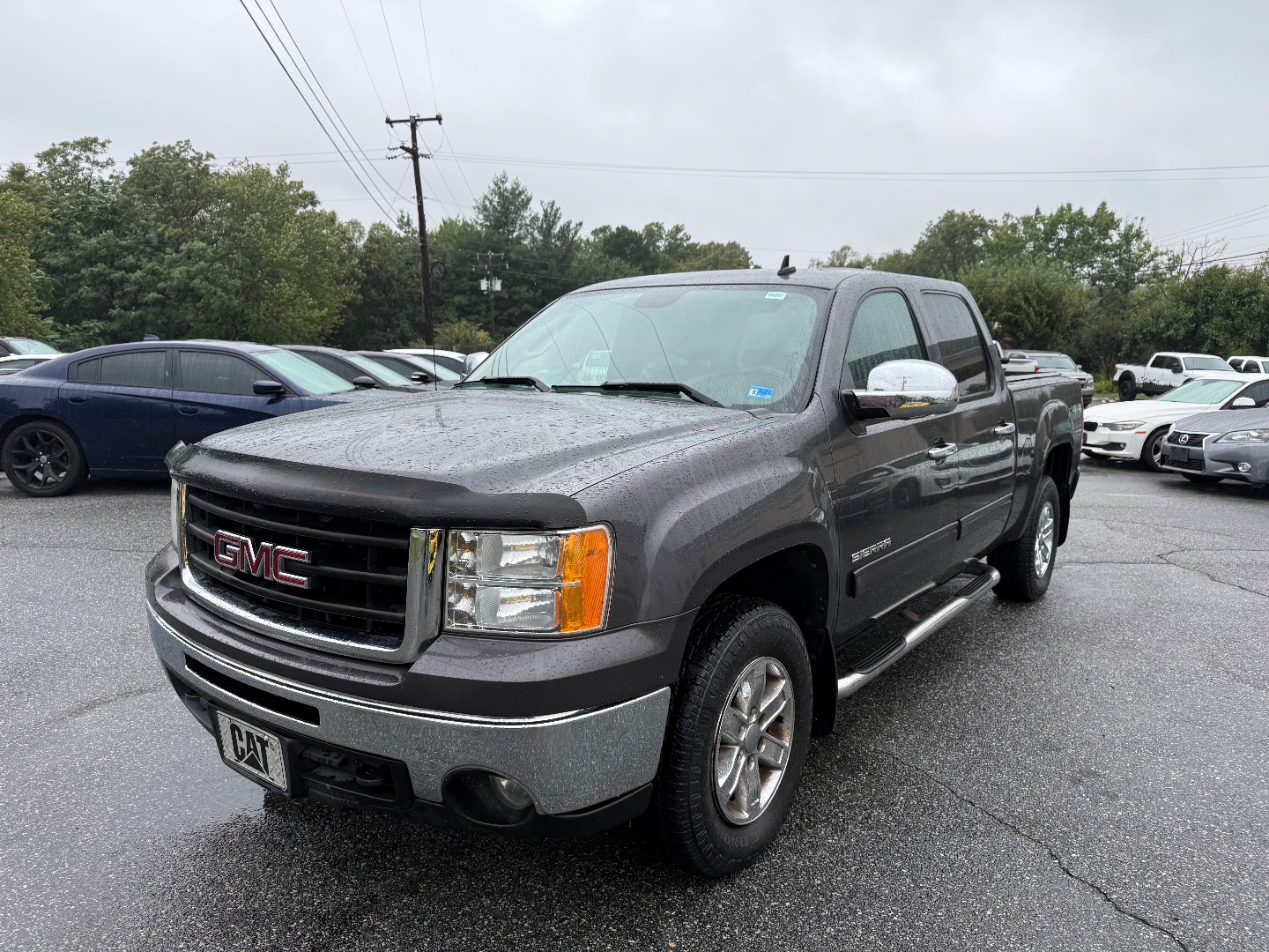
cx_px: 634
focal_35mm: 24
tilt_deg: -9.4
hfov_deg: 71.6
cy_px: 476
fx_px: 880
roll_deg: -0.3
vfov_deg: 56.8
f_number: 1.78
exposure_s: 1/813
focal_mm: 6.76
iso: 80
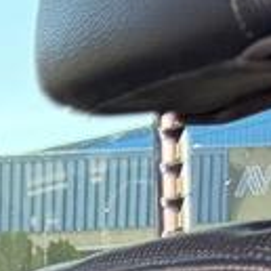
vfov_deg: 7.3
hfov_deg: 6.6
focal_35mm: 211
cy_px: 819
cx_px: -813
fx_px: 1869
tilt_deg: -11.5
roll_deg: +4.0
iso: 200
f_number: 1.78
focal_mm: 6.76
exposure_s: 1/217
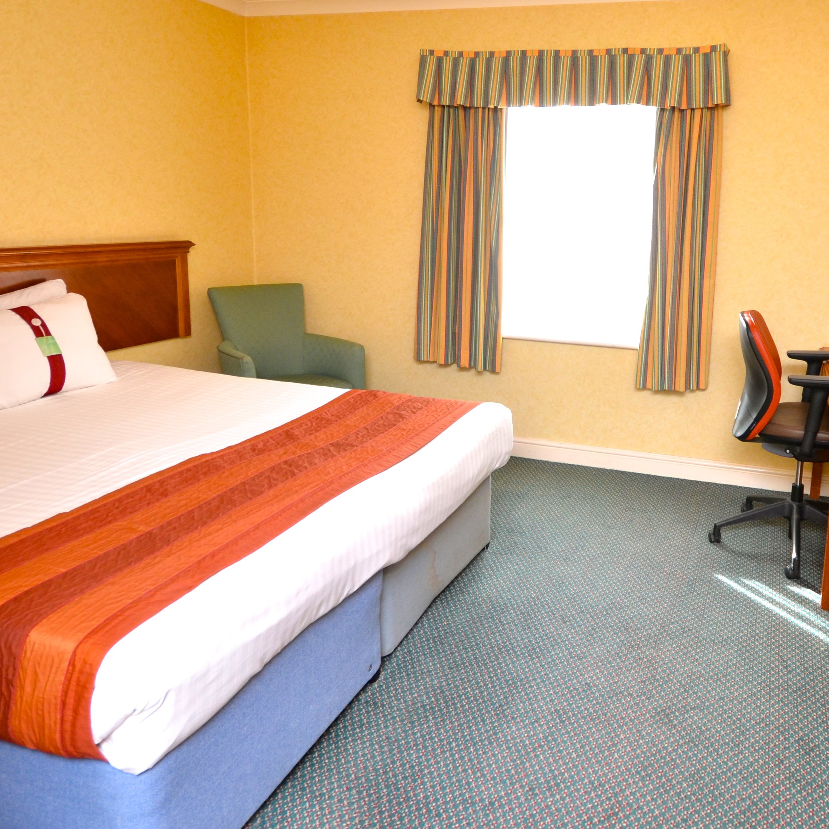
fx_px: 732
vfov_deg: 58.7
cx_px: 564
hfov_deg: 57.5
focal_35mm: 27
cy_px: 341
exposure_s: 1/60
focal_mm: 10
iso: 400
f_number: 5.6
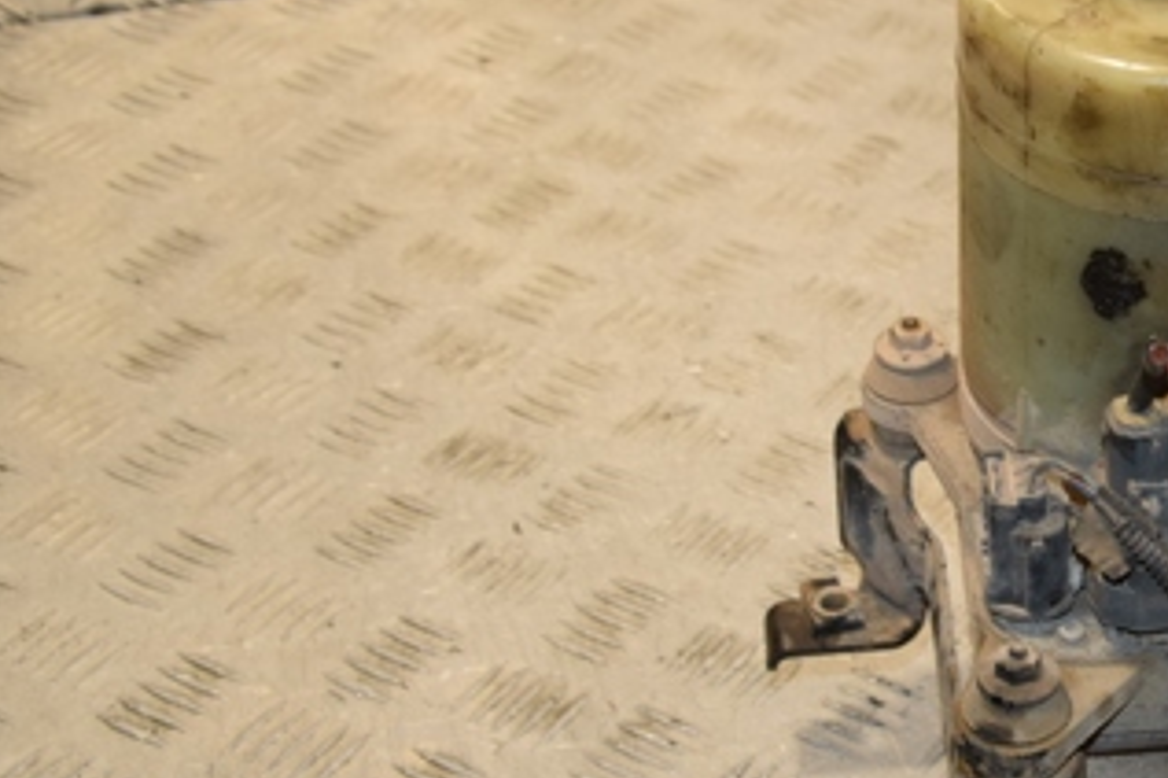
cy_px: 413
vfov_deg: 14.1
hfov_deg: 20.4
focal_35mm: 97
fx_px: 3145
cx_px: 1172
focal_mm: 32
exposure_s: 1/200
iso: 800
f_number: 8
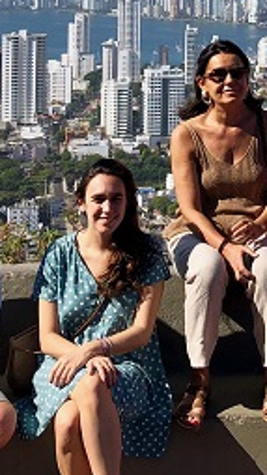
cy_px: -2
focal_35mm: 96
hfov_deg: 12.3
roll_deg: -2.4
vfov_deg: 21.4
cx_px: 344
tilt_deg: +1.0
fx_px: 1207
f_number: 1.8
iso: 20
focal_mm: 3.99
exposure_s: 1/2288
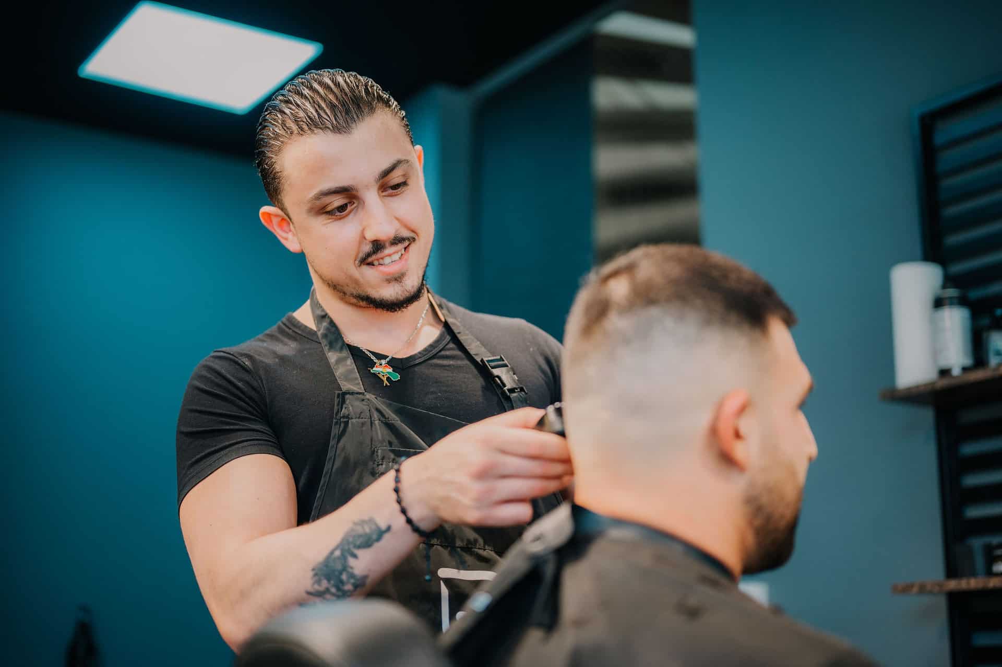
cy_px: 334
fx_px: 1391
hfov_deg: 39.6
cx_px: 501
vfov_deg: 27.0
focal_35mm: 50
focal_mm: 50
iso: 320
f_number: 1.8
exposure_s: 1/320
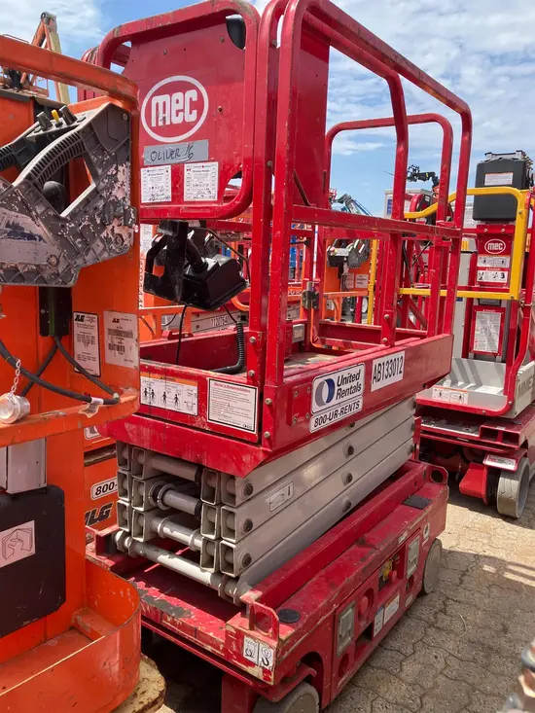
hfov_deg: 49.8
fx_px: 577
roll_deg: -2.1
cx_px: 268
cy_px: 356
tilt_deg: -6.8
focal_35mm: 28
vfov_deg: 63.4
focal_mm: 3.99
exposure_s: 1/1080
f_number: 1.8
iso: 32
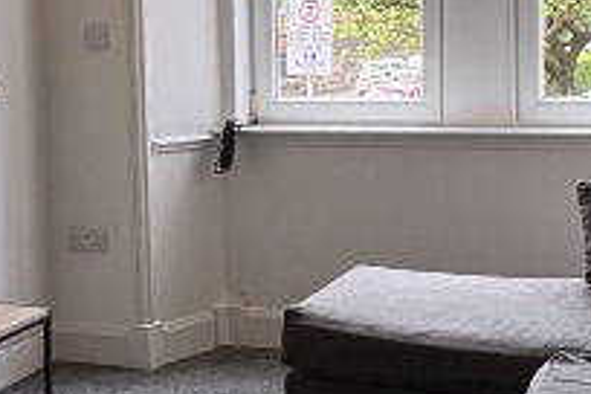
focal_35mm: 73
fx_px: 1198
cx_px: 148
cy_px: 133
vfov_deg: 18.6
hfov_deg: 27.3
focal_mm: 2.22
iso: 64
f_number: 2.2
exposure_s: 1/193
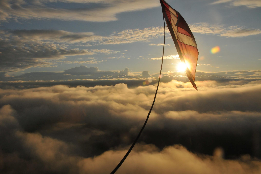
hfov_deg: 57.3
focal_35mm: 33
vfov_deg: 39.9
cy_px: 87
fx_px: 239
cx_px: 130
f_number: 18
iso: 800
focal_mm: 22
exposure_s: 1/1250
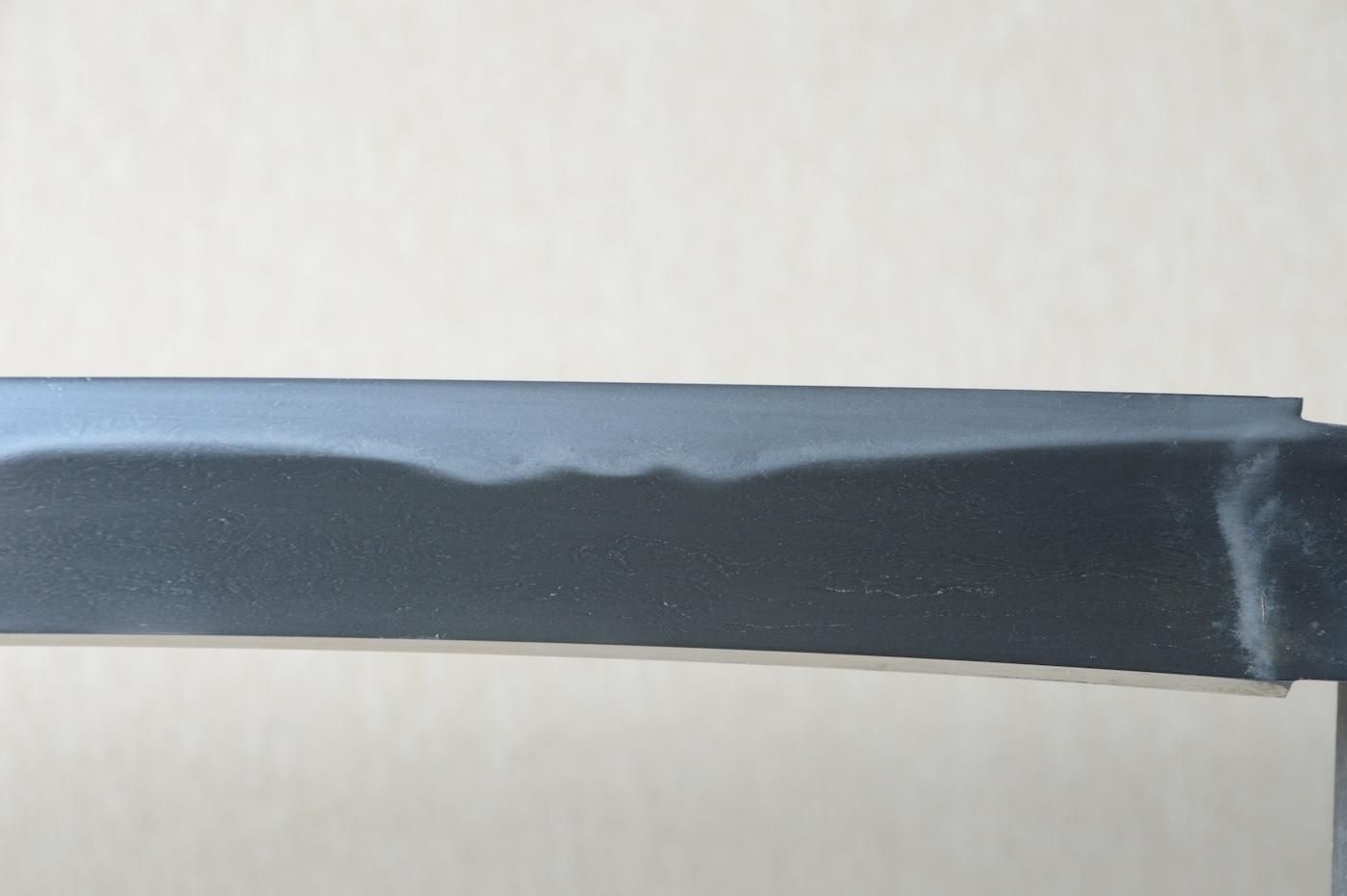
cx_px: 674
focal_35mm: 150
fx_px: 5608
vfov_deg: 9.1
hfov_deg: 13.7
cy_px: 448
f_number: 11
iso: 400
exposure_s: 1/1.6
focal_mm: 100
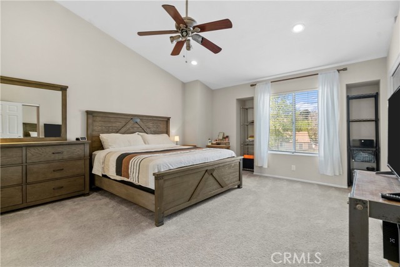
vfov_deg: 73.8
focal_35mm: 16
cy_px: 134
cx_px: 200
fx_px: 178
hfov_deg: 96.7
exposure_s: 1/6
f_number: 6.3
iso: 250
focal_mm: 16
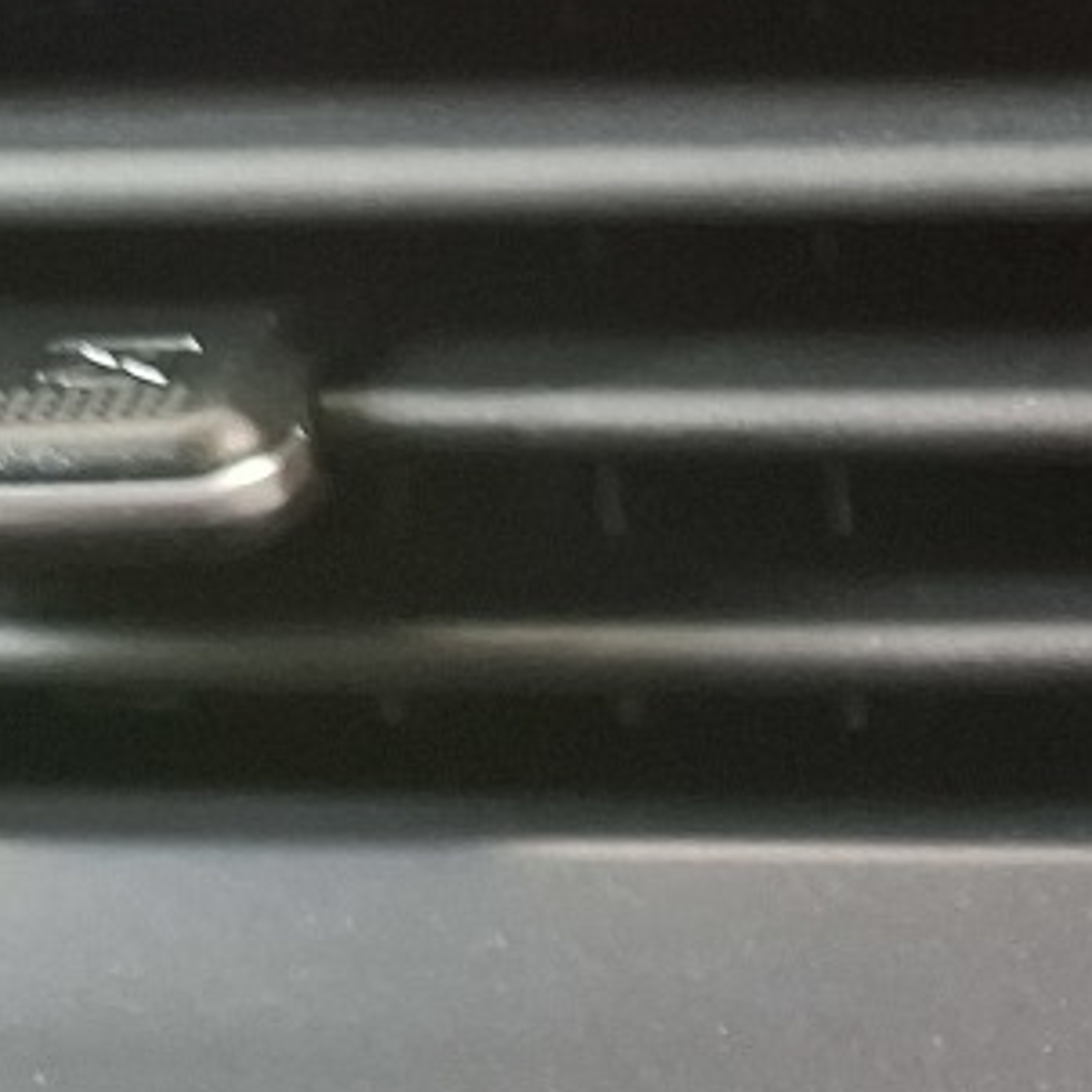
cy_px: 2050
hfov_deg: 12.9
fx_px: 4319
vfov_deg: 12.9
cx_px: 2039
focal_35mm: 121
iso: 400
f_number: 1.8
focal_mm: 5.54
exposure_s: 1/25
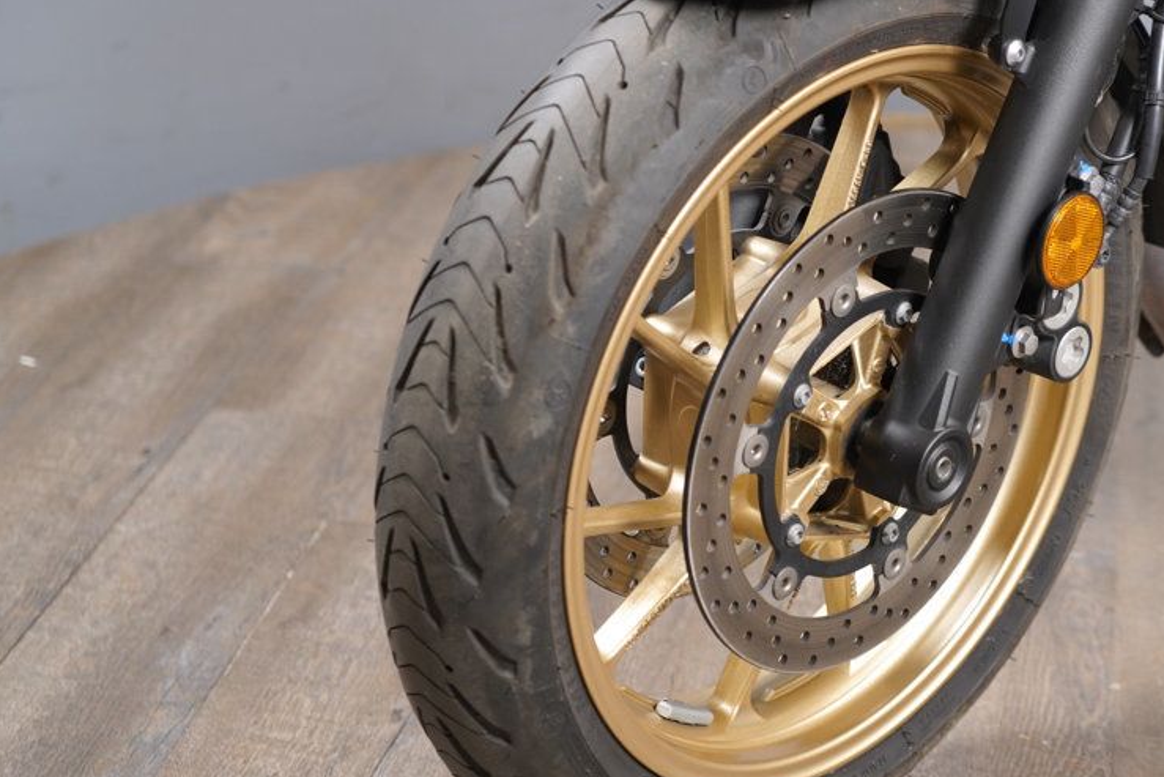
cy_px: 357
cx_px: 775
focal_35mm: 97
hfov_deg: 20.9
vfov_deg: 14.1
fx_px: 3137
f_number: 4
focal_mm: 70
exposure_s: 1/100
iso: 1600
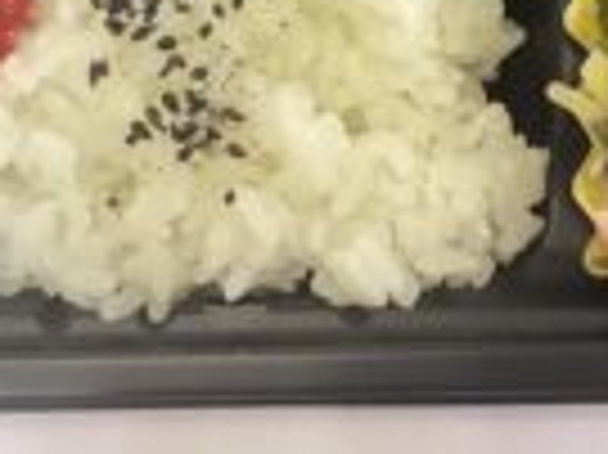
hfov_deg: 22.7
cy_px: -155
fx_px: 1509
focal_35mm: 86
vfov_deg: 16.1
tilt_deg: -74.5
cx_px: 245
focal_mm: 3.3
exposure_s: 1/40
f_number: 2.4
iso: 320
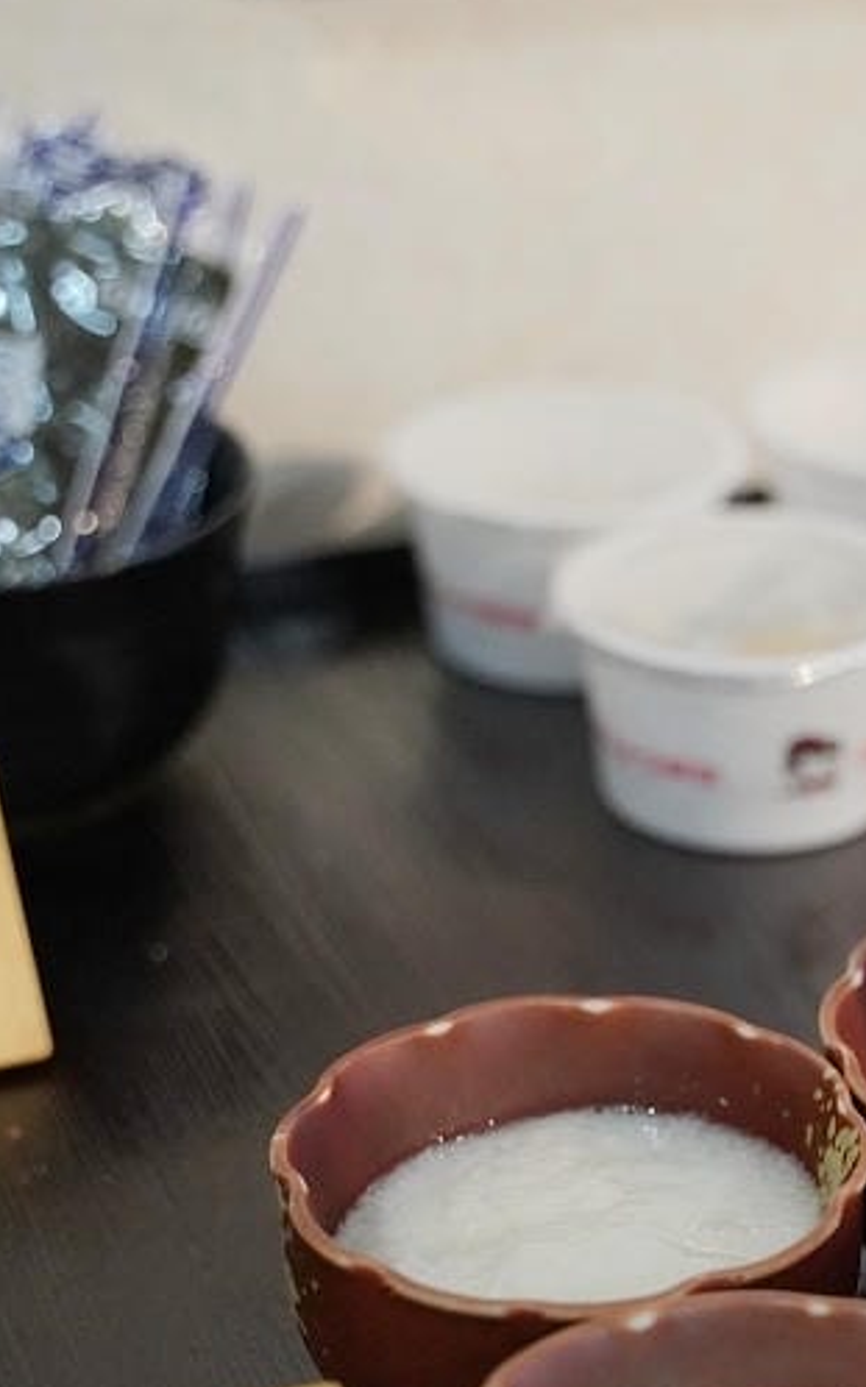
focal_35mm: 81
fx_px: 3060
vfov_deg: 25.2
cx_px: 947
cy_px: 1050
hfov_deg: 15.7
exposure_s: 1/160
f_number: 2.8
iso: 3200
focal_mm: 33
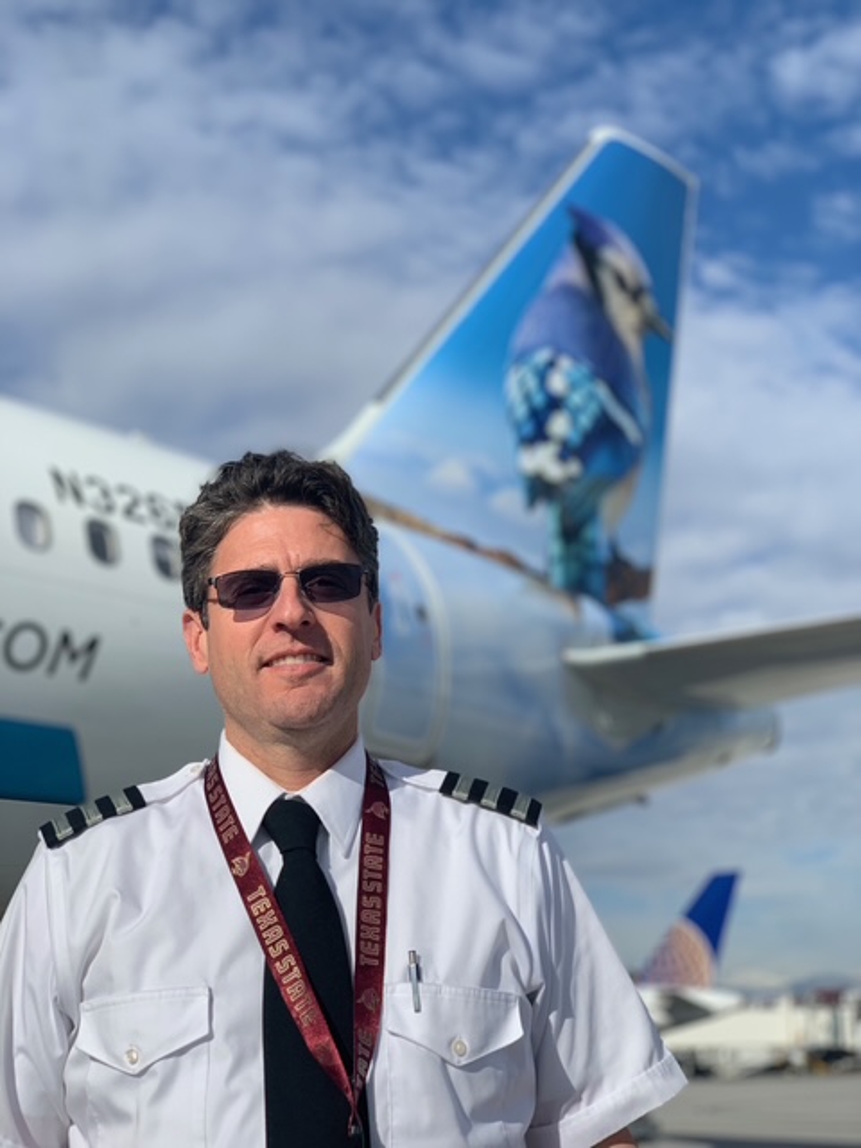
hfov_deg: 28.0
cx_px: 430
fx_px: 1725
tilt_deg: +15.9
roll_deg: +0.6
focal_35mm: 52
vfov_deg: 36.8
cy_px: 574
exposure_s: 1/1776
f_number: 2.4
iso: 16
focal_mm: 6
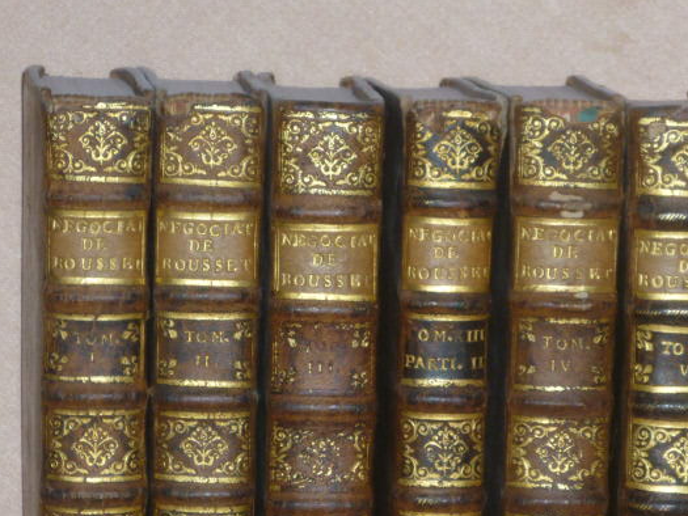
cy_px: 268
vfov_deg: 9.2
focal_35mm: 162
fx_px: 3221
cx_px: 397
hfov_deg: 12.2
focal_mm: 12.2
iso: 100
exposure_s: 1/40
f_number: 5.4
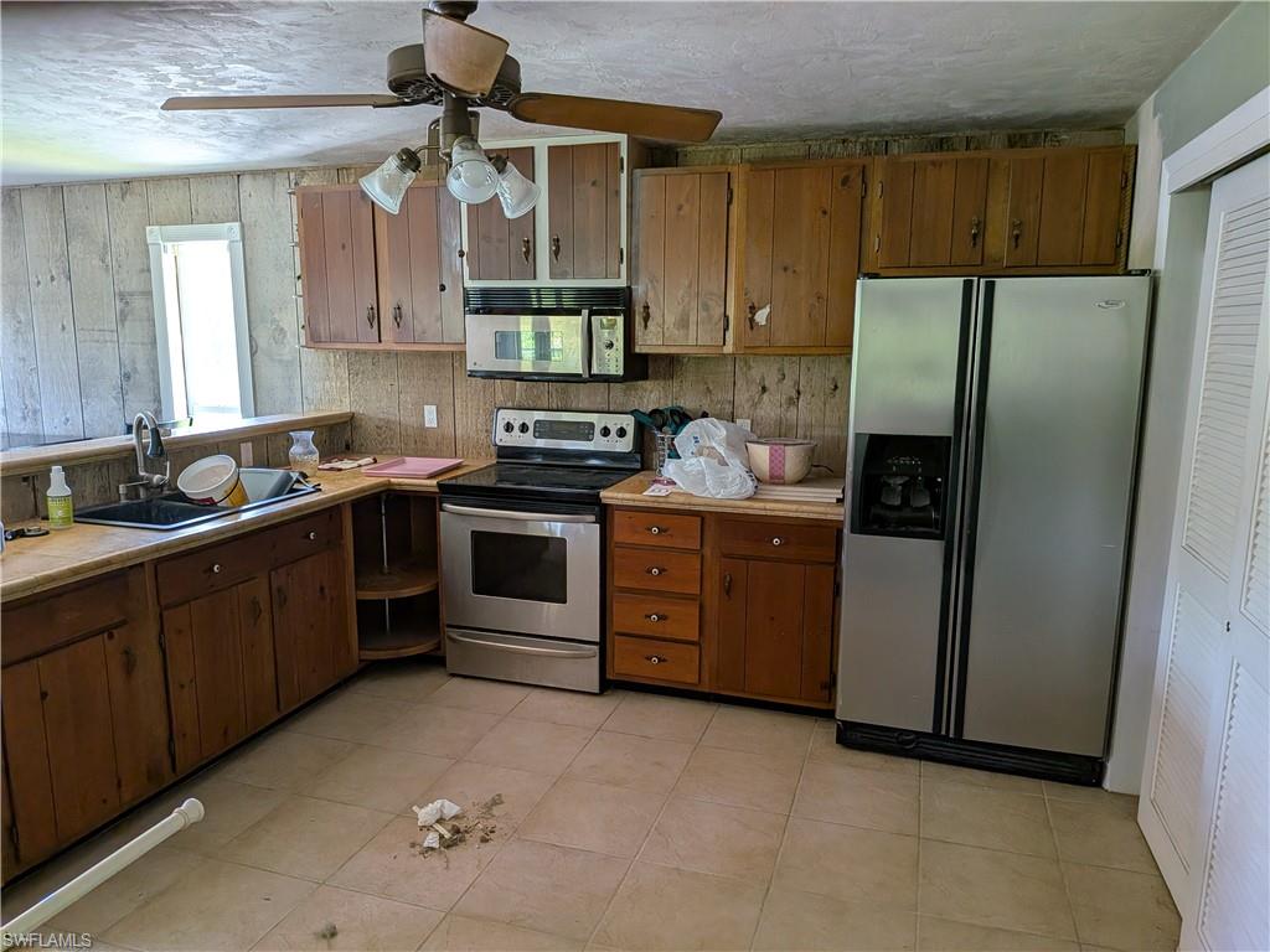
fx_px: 881
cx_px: 635
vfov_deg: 56.8
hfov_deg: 71.6
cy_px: 476
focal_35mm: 24
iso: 275
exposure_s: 1/120
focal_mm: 4.53
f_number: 1.7
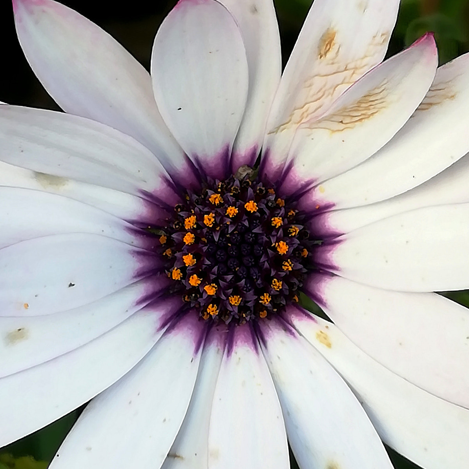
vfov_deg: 15.0
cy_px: 300
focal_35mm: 116
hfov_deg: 15.0
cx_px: 235
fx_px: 1778
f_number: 2.2
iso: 80
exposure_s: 1/120
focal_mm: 3.83
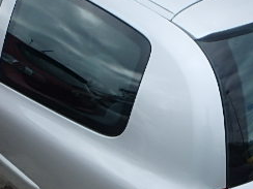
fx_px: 402
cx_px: 133
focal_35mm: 55
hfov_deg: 34.9
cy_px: 167
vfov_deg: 25.8
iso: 125
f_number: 6
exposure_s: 1/400
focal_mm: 3.7
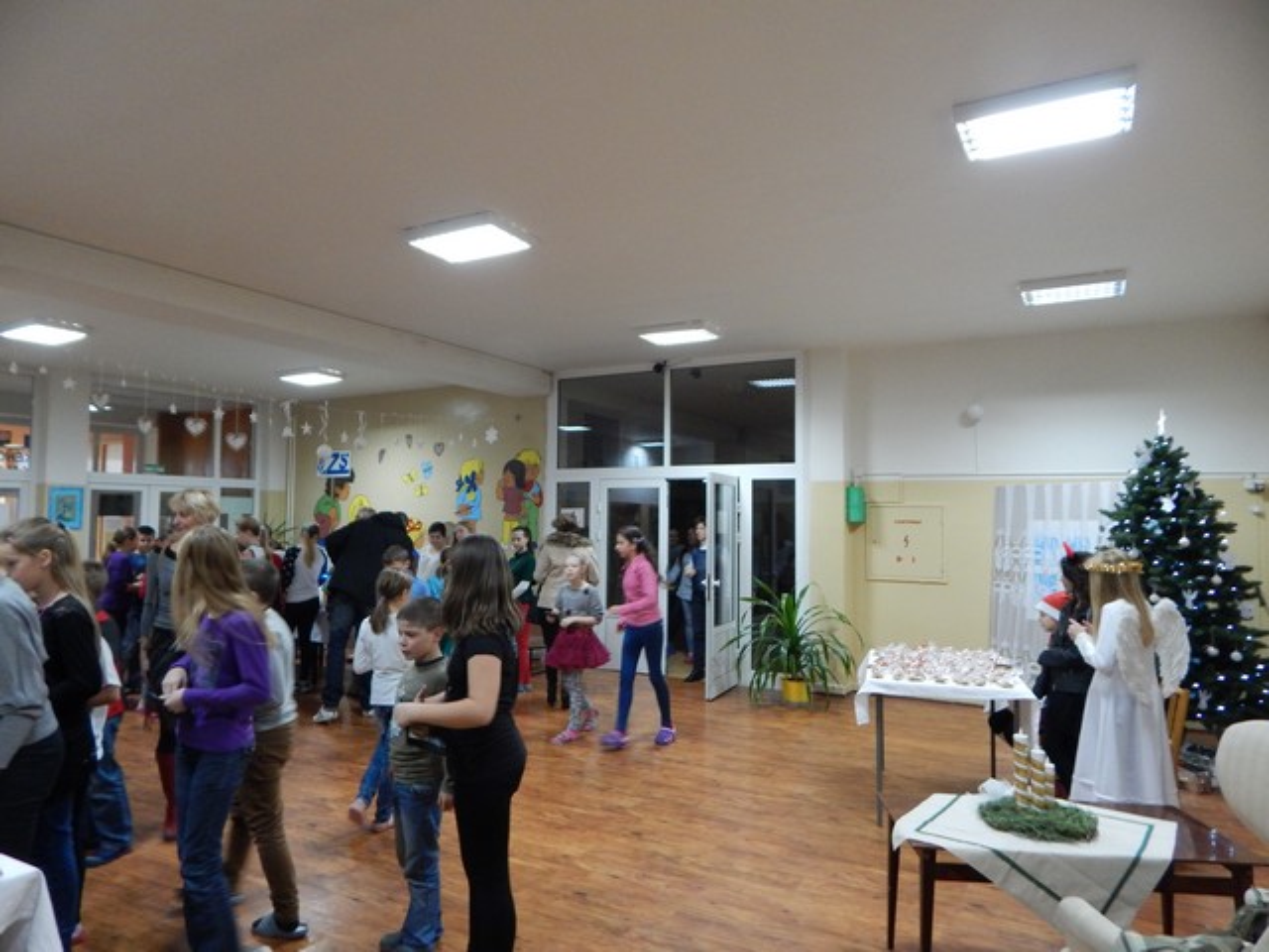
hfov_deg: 76.4
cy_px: 476
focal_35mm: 22
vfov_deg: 61.1
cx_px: 634
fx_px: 807
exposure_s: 1/30
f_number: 3
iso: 360
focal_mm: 4
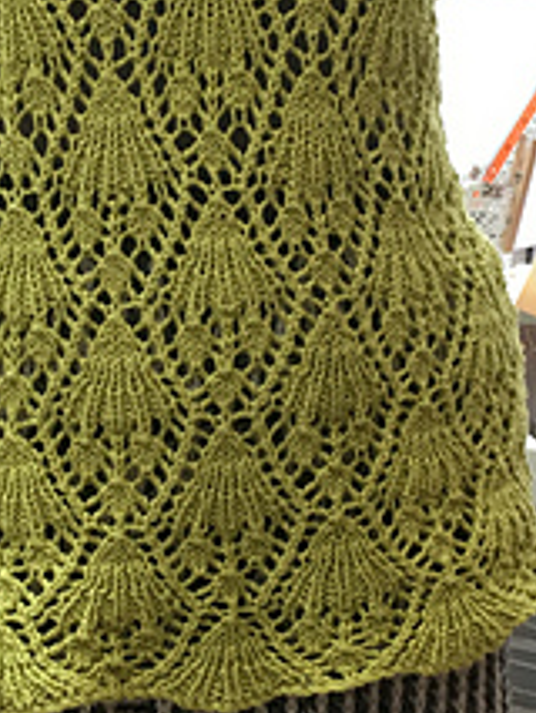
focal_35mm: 87
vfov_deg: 22.5
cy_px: 331
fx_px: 1794
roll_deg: -0.4
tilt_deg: -8.3
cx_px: 168
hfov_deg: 16.9
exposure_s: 1/30
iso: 100
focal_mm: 4.15
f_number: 2.2
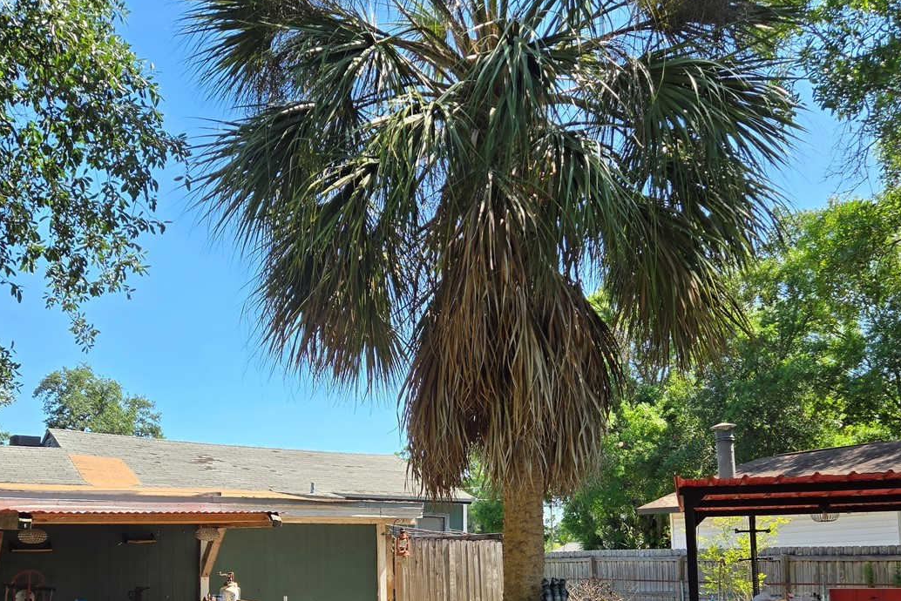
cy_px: 498
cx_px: 450
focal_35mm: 37
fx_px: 926
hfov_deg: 51.9
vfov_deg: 34.6
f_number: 1.8
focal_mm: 5.4
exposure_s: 1/880
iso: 25
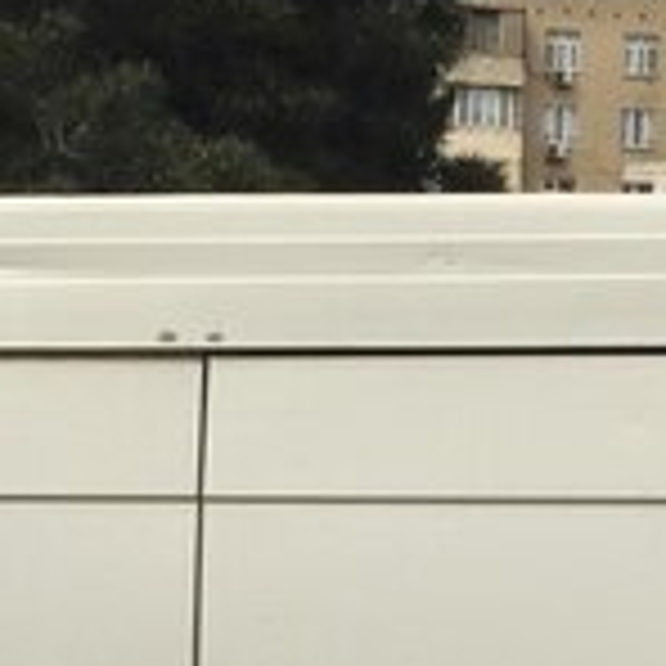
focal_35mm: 114
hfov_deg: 15.2
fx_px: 2481
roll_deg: -3.7
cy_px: 839
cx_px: 544
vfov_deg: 14.7
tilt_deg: -7.0
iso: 32
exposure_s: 1/2326
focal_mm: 4.15
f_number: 2.2
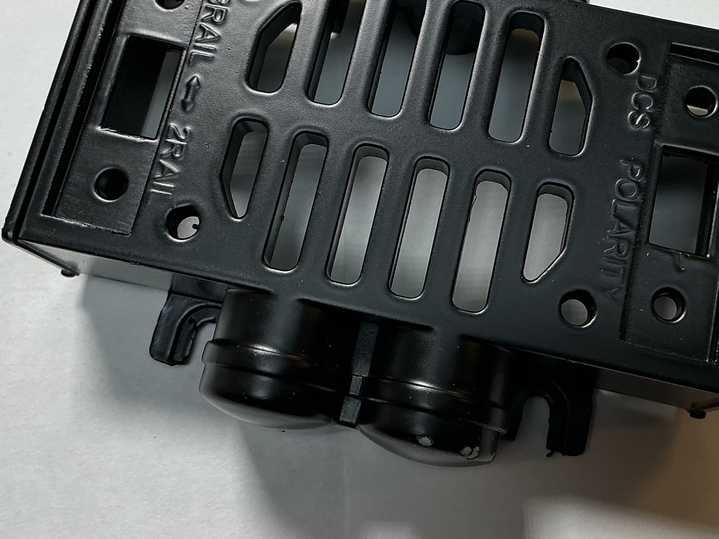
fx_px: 1080
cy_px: 118
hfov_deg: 36.7
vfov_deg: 27.5
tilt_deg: -74.3
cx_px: 433
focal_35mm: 52
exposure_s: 1/120
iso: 20
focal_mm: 3
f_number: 1.8
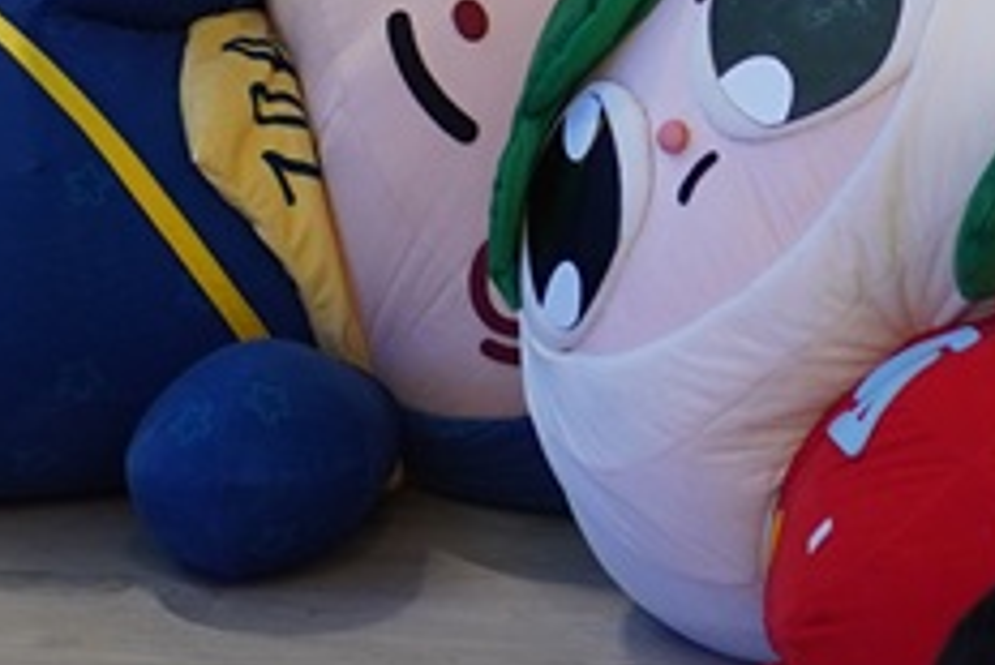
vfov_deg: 7.3
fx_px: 5006
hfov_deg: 11.1
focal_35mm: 181
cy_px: -721
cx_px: 1218
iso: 800
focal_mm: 35
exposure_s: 1/125
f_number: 1.8
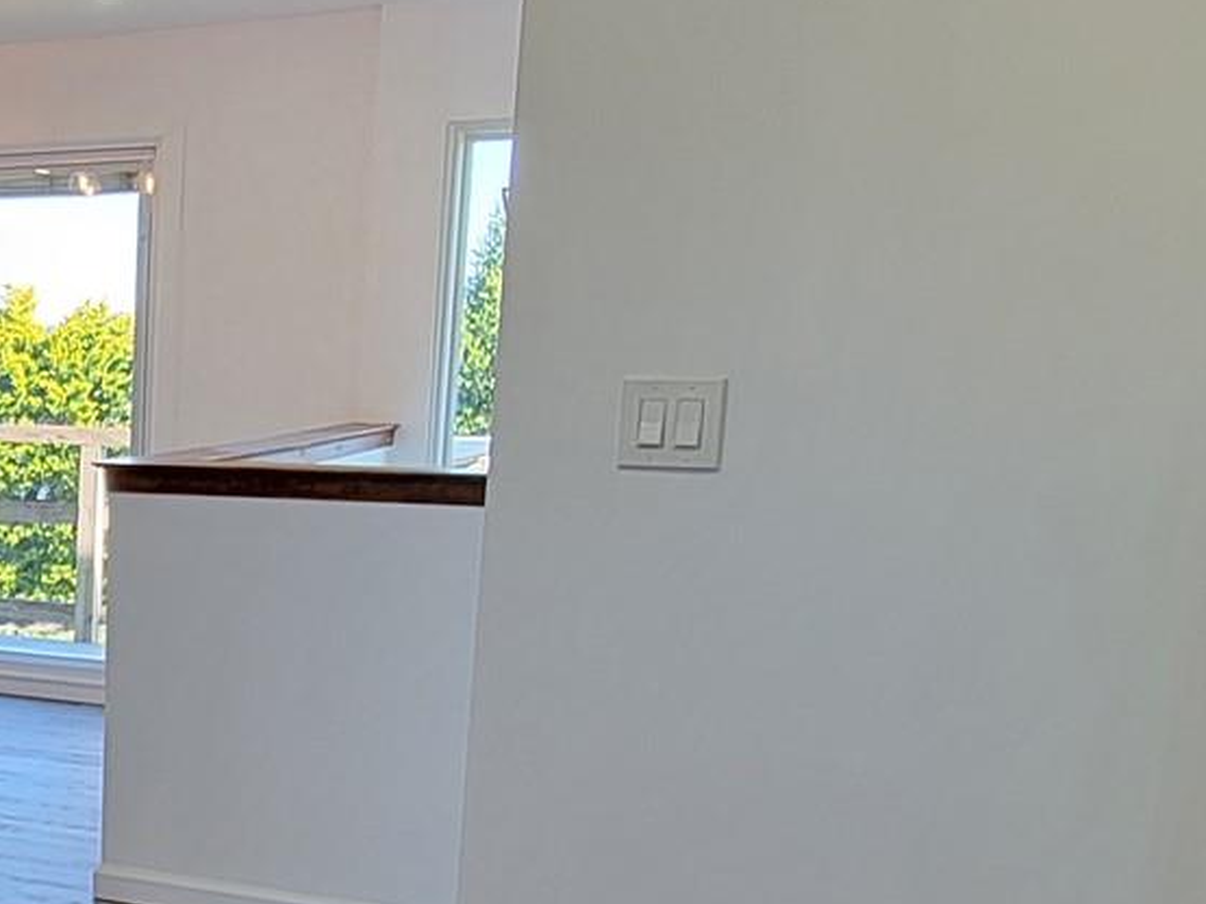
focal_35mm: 48
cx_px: -211
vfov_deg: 29.8
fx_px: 1672
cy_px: 682
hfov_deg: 33.1
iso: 64
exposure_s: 1/60
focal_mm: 2.2
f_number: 2.2
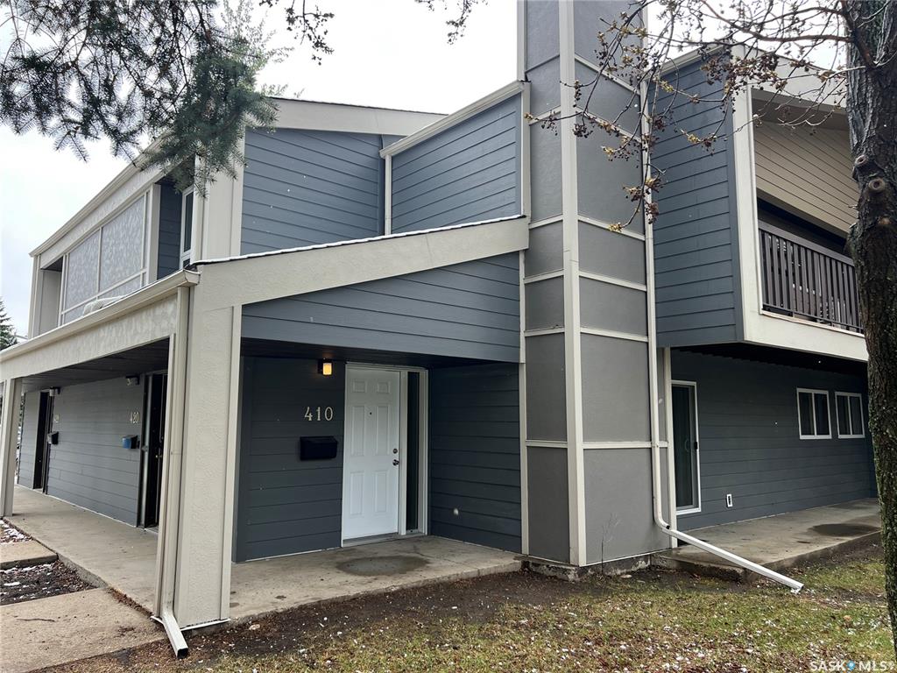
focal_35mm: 26
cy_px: 336
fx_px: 674
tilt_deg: +7.0
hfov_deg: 67.3
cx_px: 448
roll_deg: -0.5
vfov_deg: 53.1
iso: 50
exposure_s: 1/1449
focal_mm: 5.7
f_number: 1.5
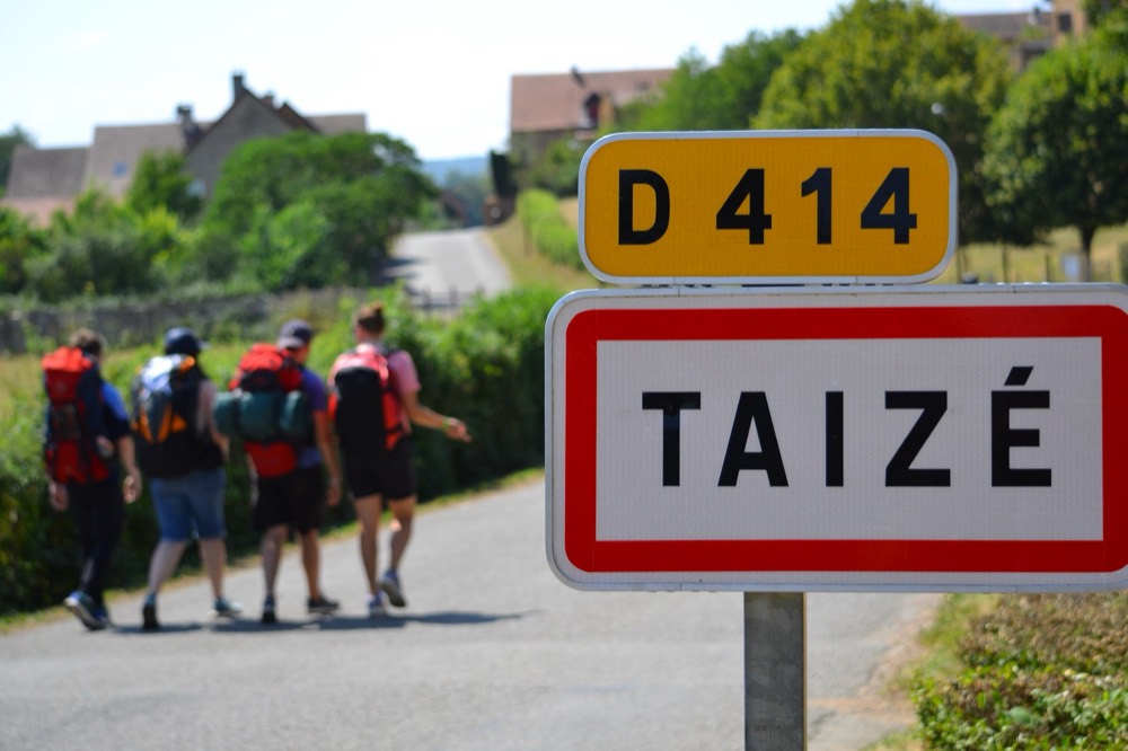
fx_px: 2584
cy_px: 376
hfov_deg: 24.6
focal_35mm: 82
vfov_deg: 16.5
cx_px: 564
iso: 400
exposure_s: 1/2000
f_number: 4.5
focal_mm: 55
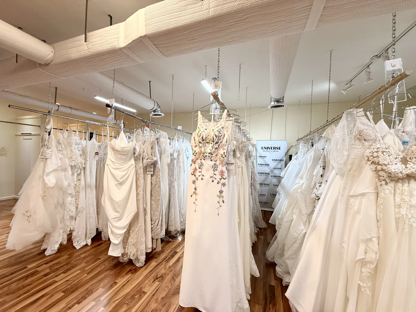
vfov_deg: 85.7
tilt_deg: +0.7
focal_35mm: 14
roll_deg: -1.9
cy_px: 156
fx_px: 168
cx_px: 208
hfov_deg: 102.1
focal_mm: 2.22
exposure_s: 1/120
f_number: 2.2
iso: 125
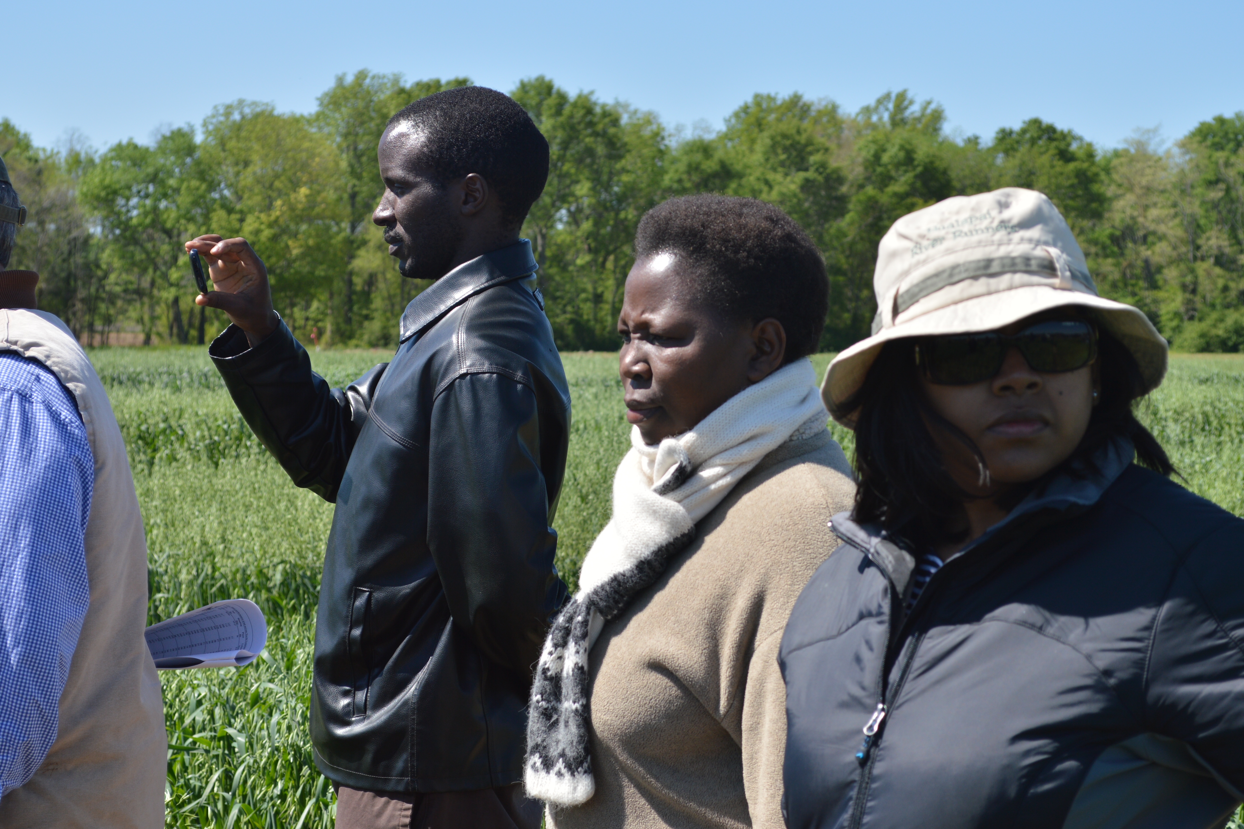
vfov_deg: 16.4
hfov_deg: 24.3
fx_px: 2885
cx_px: 626
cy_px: 410
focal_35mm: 84
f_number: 8
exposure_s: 1/250
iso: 100
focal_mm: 55
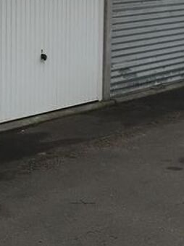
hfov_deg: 11.7
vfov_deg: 17.2
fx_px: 808
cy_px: 84
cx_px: -177
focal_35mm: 114
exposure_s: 1/628
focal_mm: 4.15
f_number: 2.2
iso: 32
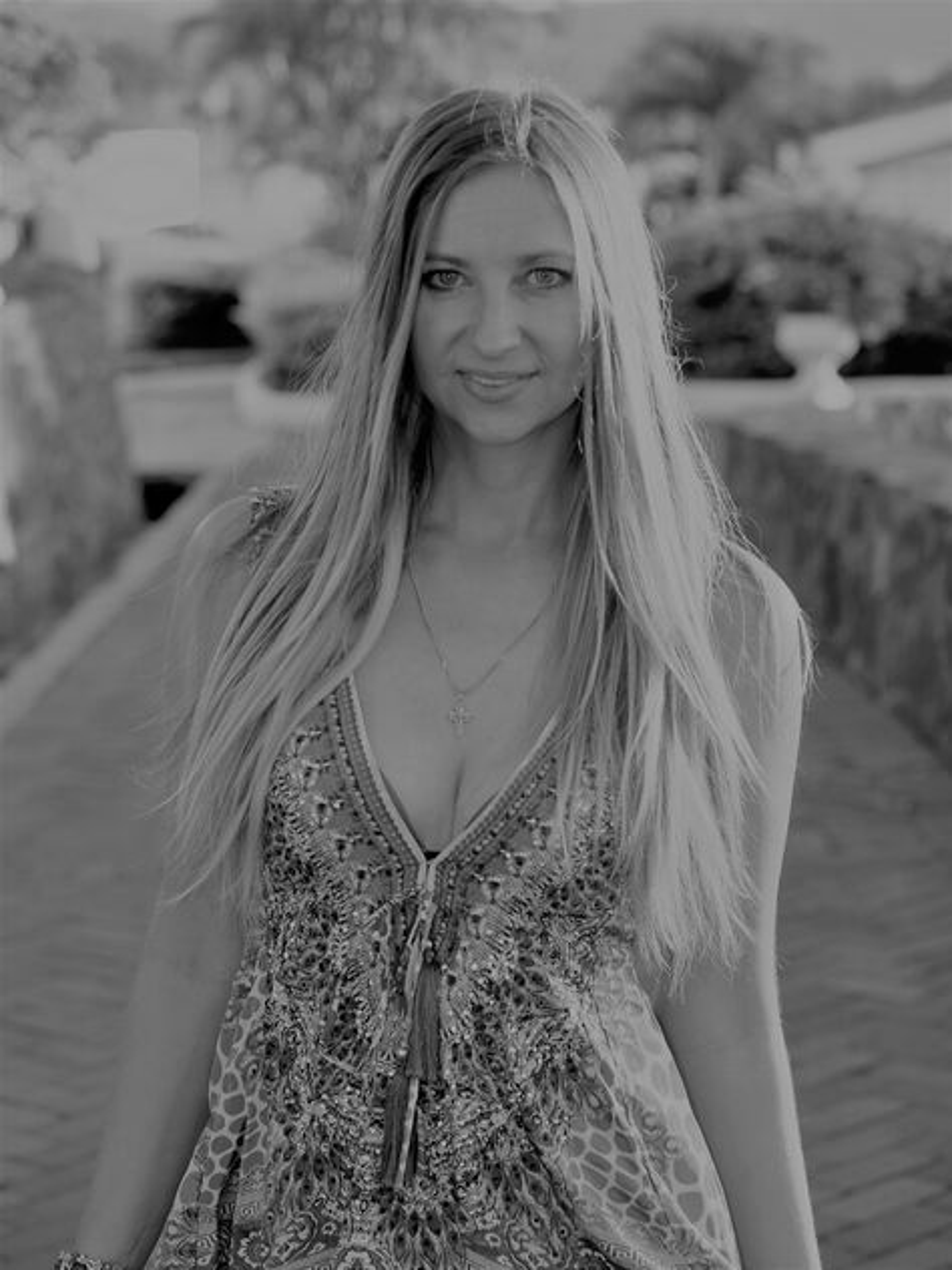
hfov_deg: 17.2
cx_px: 476
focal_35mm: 86
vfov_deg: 22.8
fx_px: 3154
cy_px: 635
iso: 200
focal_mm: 43
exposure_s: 1/250
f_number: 2.5
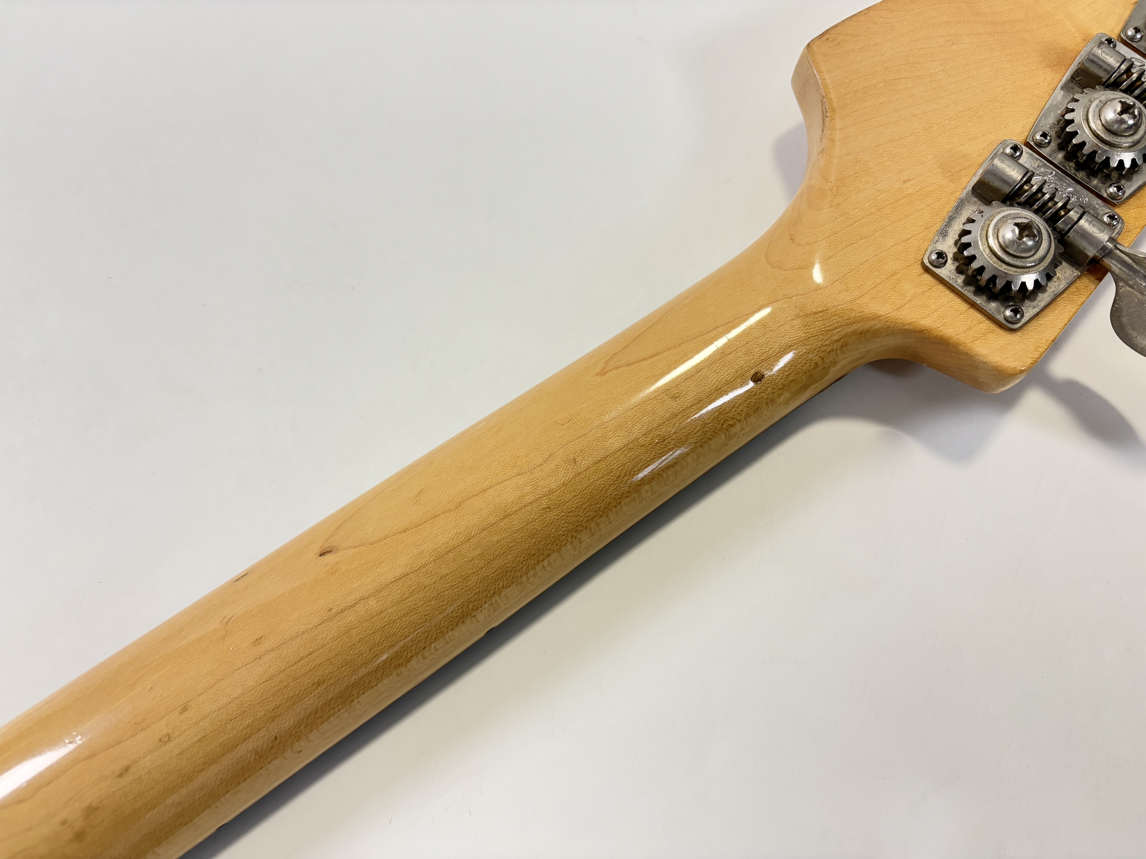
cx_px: 573
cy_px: 430
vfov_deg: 53.1
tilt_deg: -73.6
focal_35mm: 26
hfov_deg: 67.3
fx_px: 861
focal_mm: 5.96
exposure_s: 1/50
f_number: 1.6
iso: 160
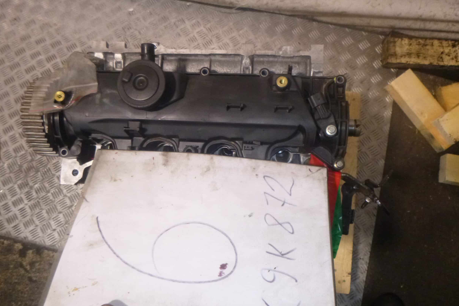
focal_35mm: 27
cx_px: 225
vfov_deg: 47.8
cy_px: 172
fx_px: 344
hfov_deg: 67.4
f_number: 3.9
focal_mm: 4.5
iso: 400
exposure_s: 1/60
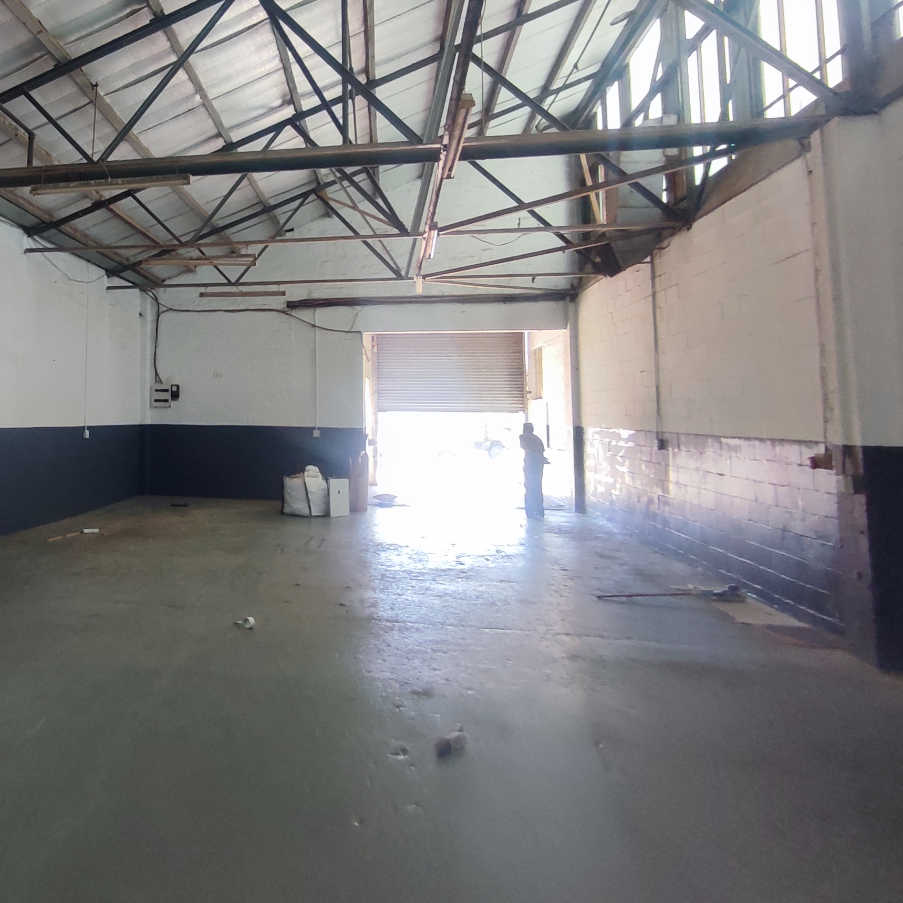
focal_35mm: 27
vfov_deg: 58.2
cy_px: 330
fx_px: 797
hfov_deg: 55.2
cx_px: 188
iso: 152
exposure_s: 1/100
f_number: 2.2
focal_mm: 1.65
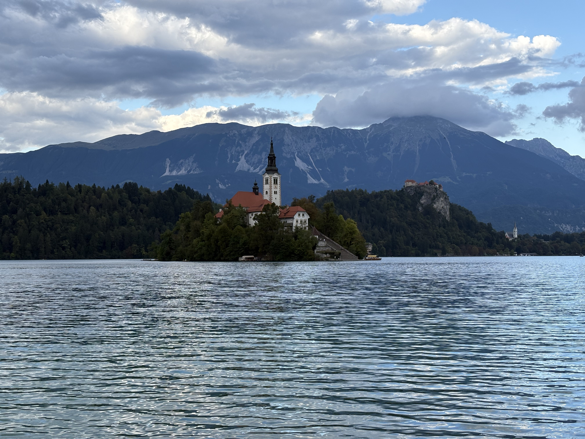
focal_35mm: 52
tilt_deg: +2.0
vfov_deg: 28.0
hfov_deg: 36.8
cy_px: 220
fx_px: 879
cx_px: 292
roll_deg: +0.3
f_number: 1.6
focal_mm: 5.96
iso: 40
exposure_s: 1/773
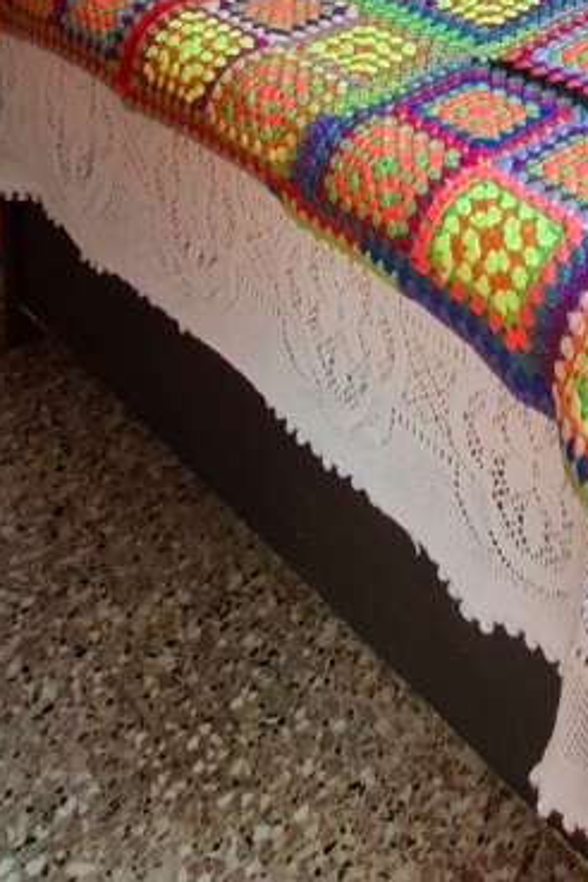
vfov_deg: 24.9
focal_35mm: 55
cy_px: -531
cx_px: 685
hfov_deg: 22.8
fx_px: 1347
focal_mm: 1.74
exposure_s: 1/40
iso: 100
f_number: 2.2
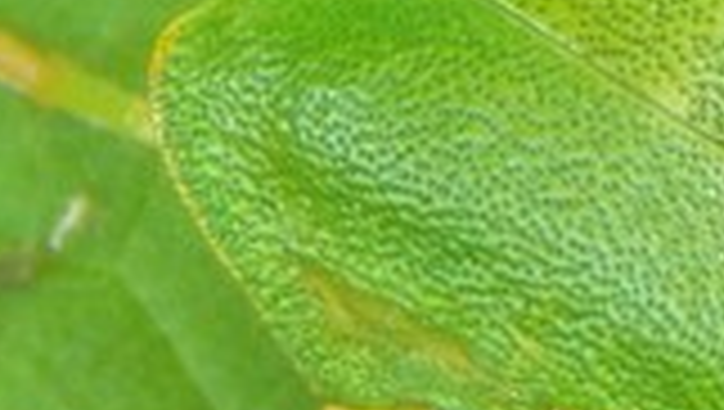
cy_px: 108
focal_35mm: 1193
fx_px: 22929
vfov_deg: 1.0
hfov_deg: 1.8
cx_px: 731
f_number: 5.4
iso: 200
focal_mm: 37.1
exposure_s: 1/30
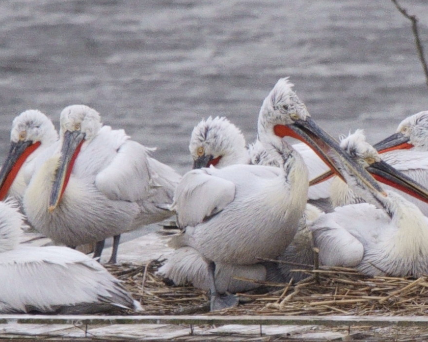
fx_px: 8590
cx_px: 208
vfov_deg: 2.3
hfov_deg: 2.9
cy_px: 171
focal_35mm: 678
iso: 1000
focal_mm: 600
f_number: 6.3
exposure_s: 1/2000
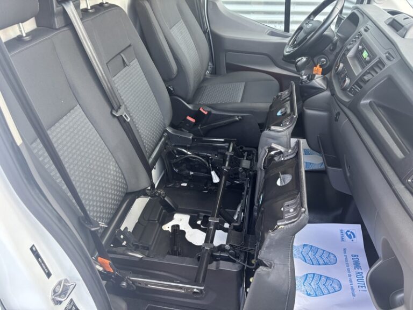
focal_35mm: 26
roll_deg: +0.3
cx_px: 206
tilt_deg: -36.1
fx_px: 310
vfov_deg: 53.1
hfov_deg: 67.3
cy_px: 155
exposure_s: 1/95
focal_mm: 5.96
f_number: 1.6
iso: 125
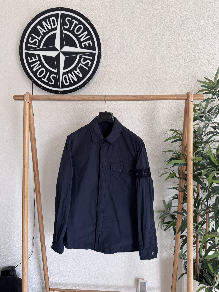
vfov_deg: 71.6
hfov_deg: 56.8
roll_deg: -0.5
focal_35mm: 24
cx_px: 110
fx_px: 202
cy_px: 146
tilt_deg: -4.4
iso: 125
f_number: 1.78
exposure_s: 1/121
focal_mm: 6.76
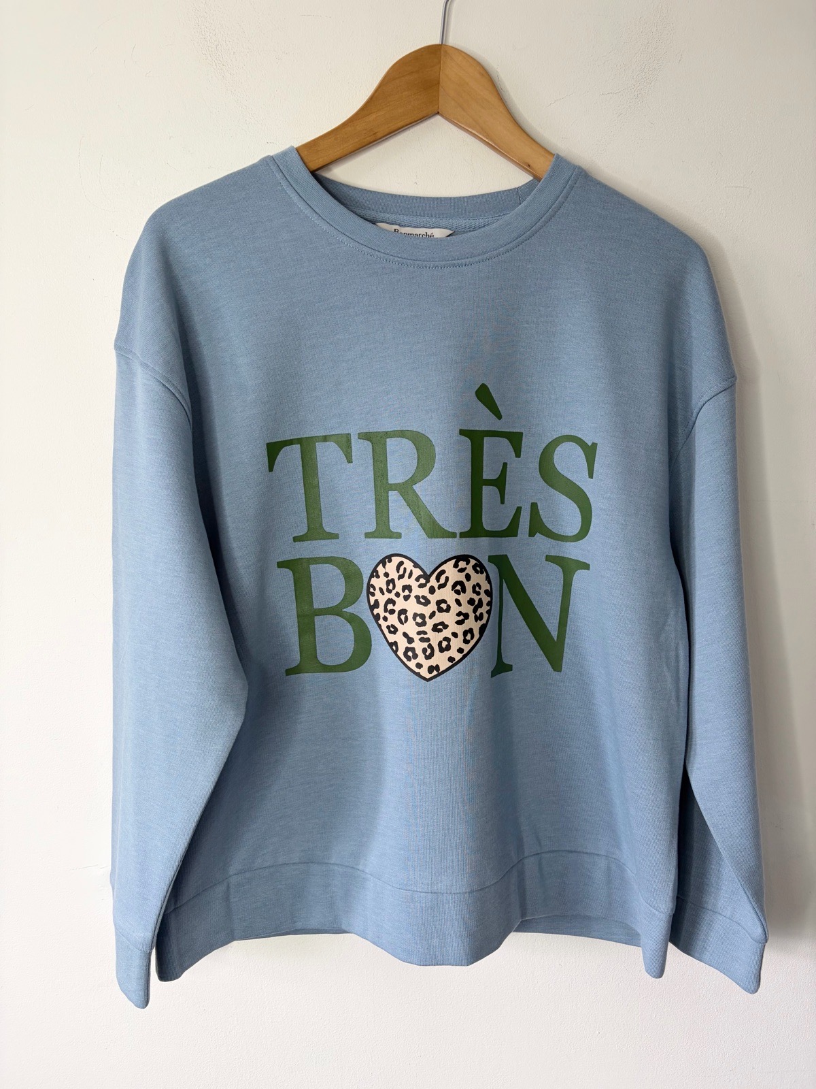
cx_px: 408
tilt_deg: -7.9
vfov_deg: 67.3
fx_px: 817
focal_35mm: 26
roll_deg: -1.0
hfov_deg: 53.1
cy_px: 544
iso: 50
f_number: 1.6
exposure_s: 1/120
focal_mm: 5.96
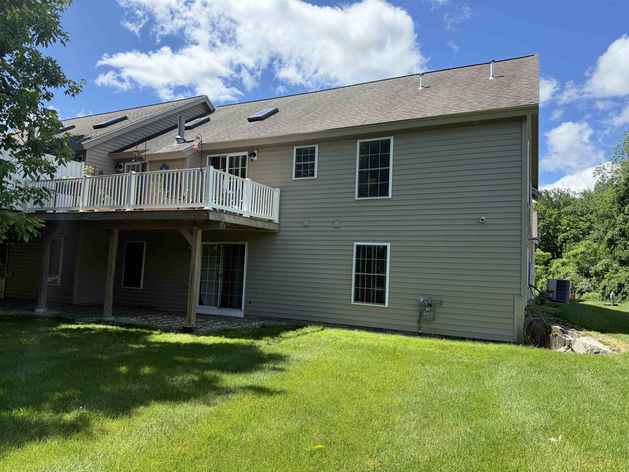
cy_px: 236
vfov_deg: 56.8
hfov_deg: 71.6
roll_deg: -2.5
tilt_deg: +5.7
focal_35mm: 24
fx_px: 436
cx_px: 314
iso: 100
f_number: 1.78
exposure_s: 1/2525
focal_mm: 6.76
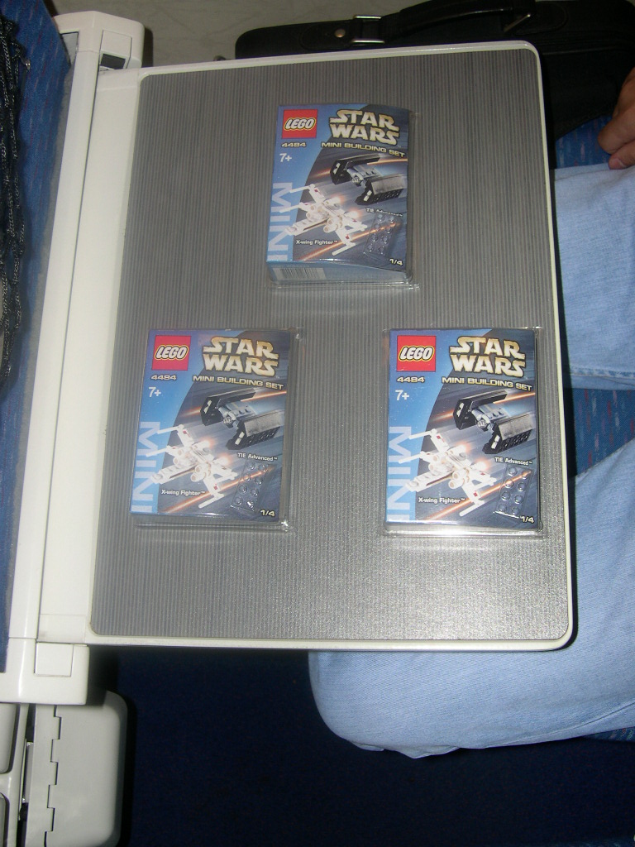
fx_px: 929
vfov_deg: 49.0
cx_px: 318
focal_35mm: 38
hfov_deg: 37.7
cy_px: 424
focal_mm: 8
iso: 100
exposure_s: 1/60
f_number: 2.8
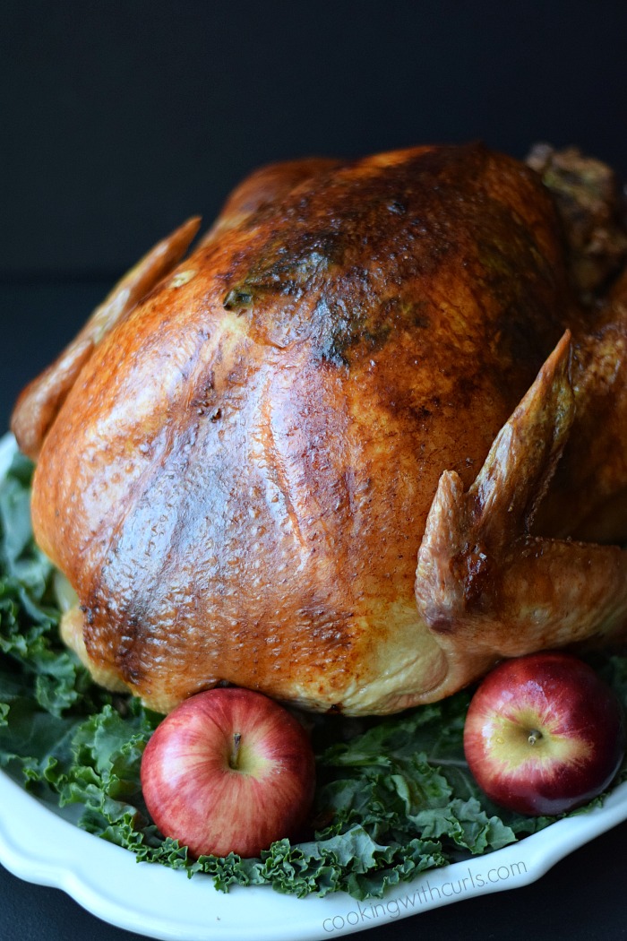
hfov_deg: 18.2
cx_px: 314
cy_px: 470
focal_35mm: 75
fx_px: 1959
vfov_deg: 27.0
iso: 1250
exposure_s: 1/250
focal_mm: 50
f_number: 1.8
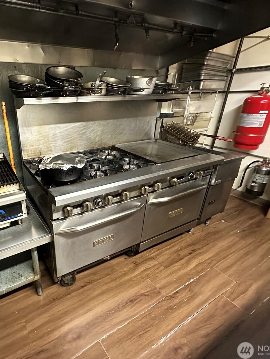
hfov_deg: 65.1
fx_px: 198
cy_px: 180
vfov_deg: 84.7
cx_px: 72
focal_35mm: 19
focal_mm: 2.22
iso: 800
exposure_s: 1/60
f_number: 2.2
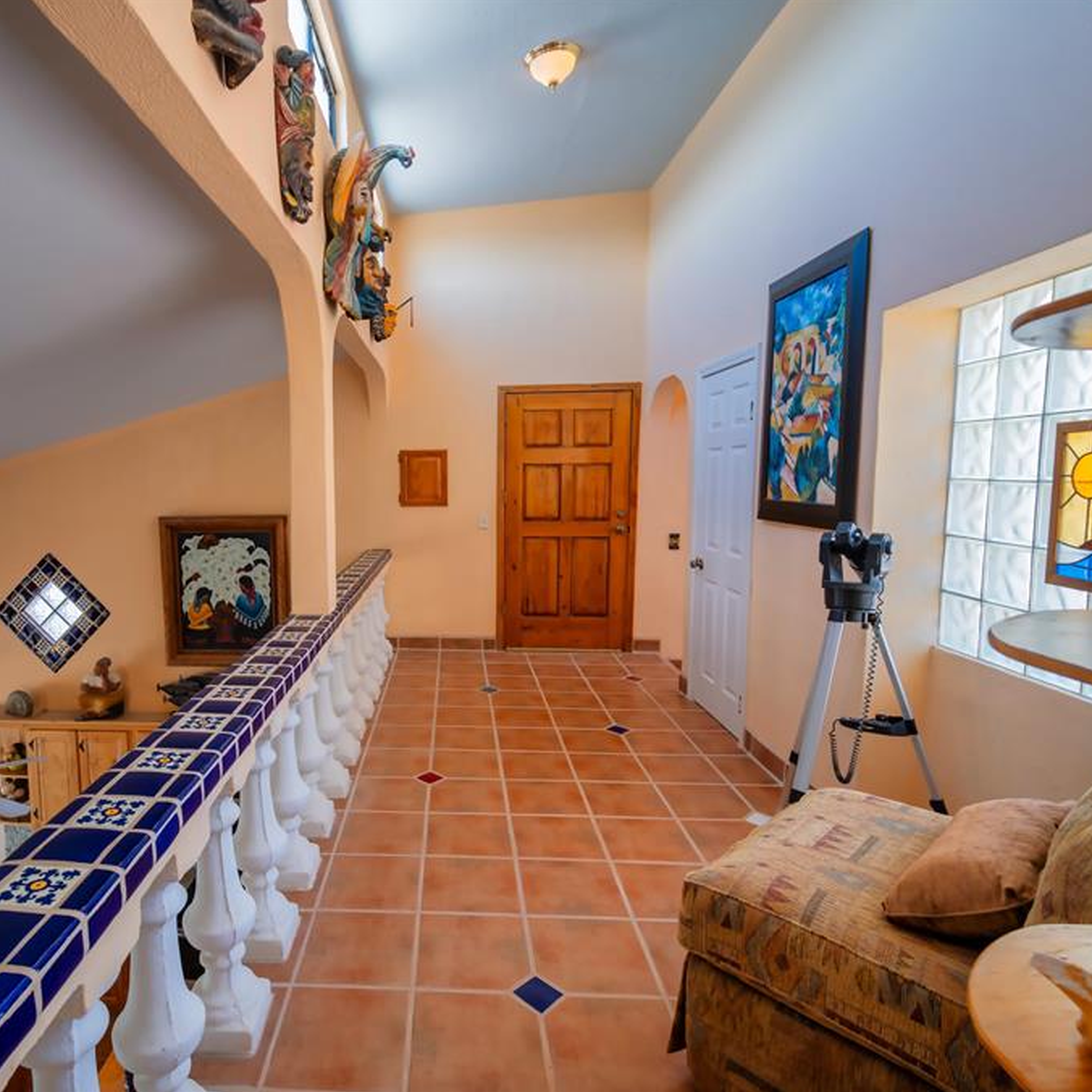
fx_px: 642
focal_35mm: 18
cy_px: 544
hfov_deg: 79.2
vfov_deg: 80.7
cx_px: 410
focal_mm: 14
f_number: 5.6
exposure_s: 1/30
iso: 400
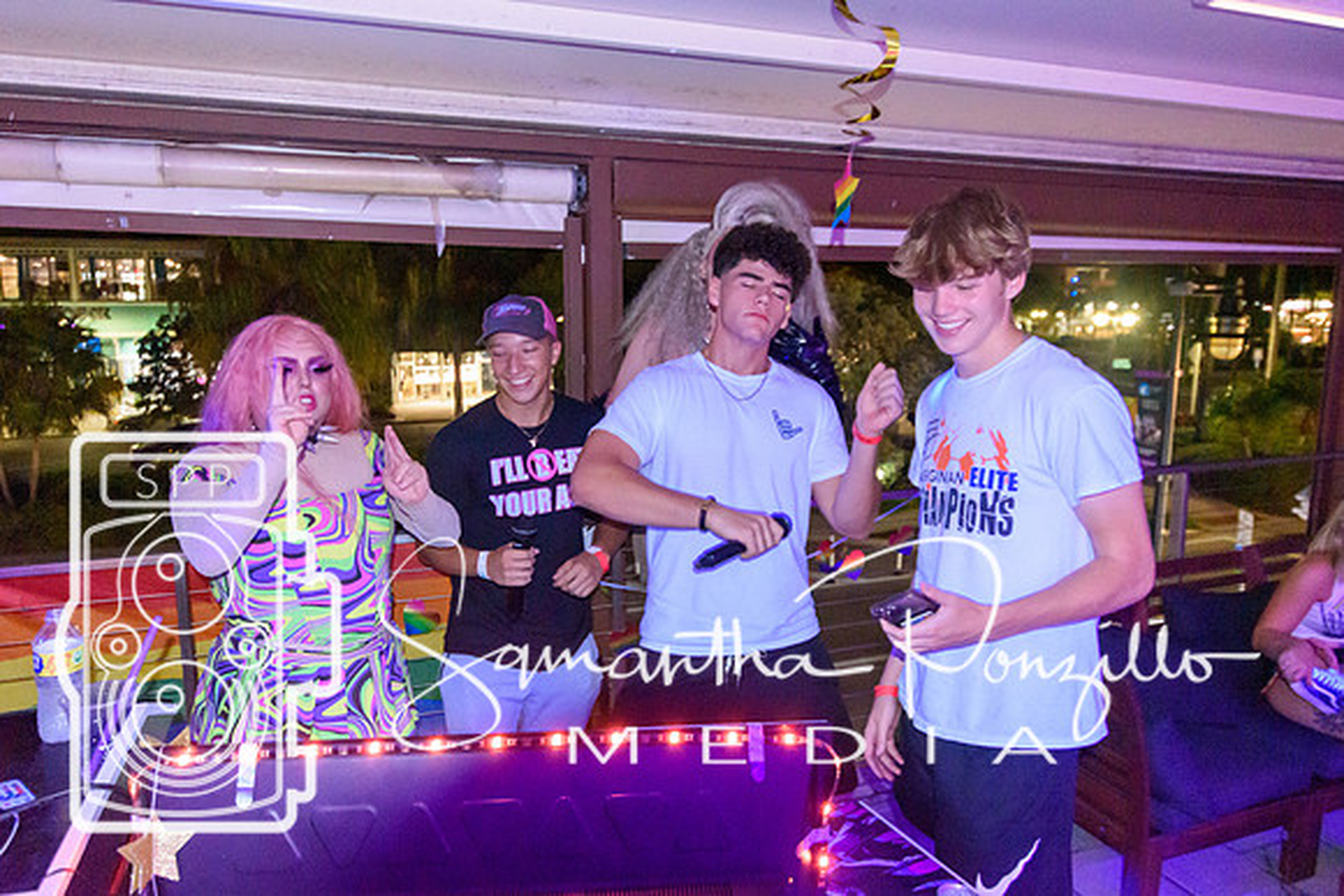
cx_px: 672
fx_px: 948
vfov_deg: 50.6
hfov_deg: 70.7
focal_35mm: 25
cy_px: 448
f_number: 3.5
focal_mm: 16
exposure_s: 1/60
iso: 4000
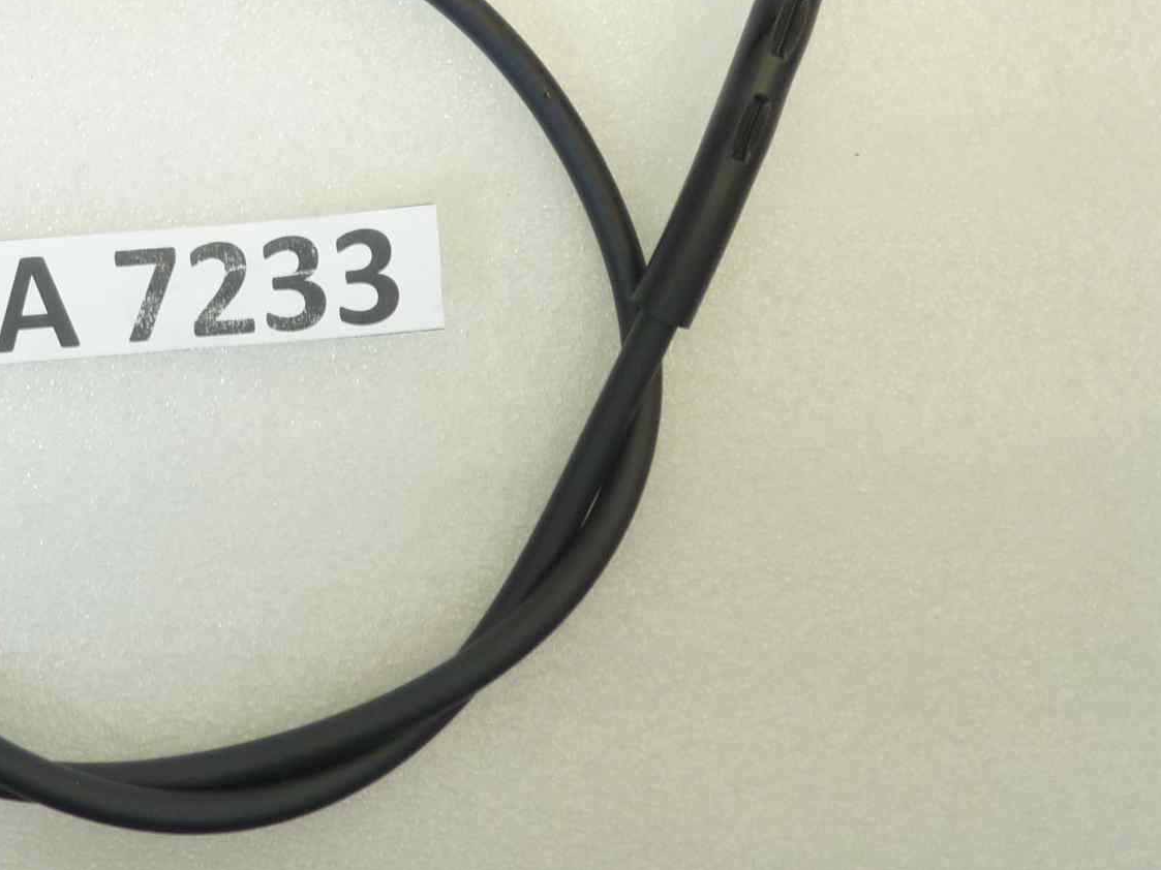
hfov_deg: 32.8
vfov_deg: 24.5
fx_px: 1912
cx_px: 221
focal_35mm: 57
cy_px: 7
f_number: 3.3
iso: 80
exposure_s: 1/25
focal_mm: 4.1
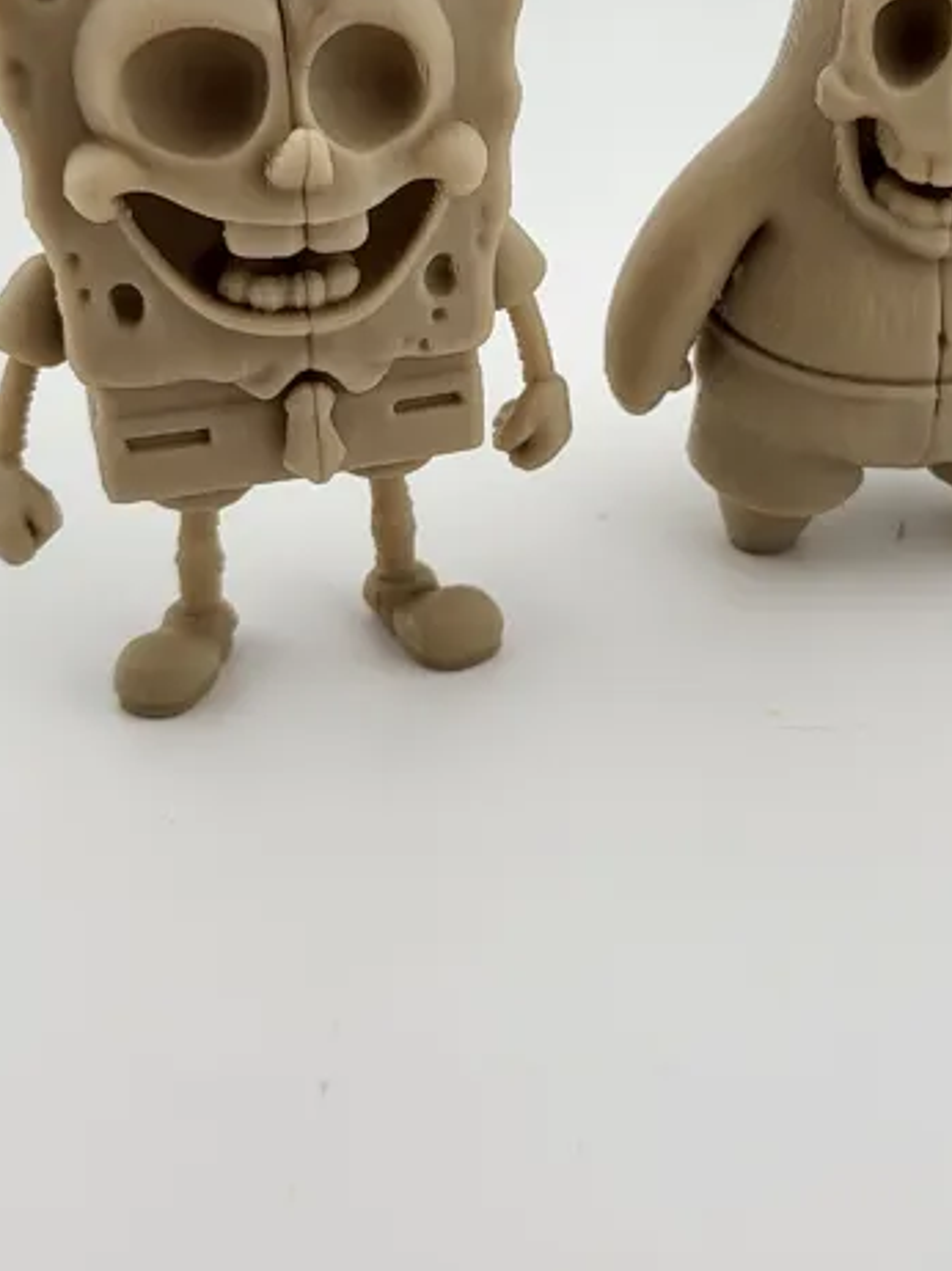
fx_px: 1909
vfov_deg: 36.3
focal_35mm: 52
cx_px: 589
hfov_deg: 27.9
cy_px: 382
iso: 40
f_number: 1.8
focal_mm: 5
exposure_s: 1/342
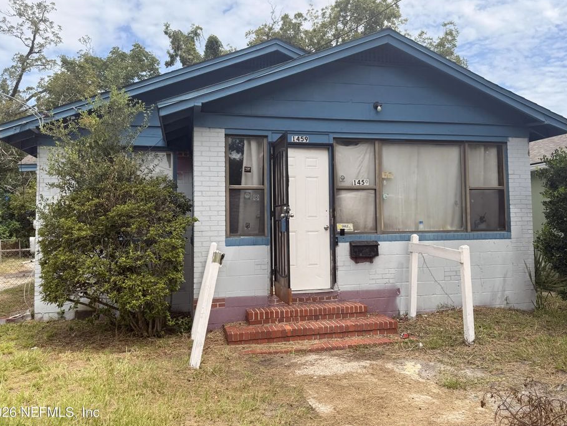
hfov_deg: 65.3
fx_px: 442
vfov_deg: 51.3
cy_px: 195
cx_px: 295
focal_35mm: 27
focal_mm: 6.76
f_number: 1.78
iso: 80
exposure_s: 1/3279
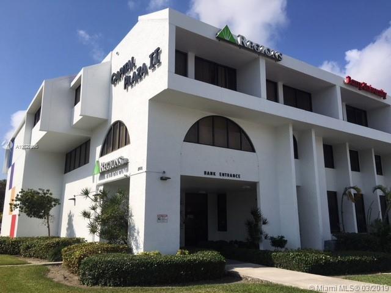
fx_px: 328
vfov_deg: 48.2
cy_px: 146
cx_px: 196
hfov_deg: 61.7
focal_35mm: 29
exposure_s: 1/3344
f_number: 2.2
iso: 25
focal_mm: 4.15
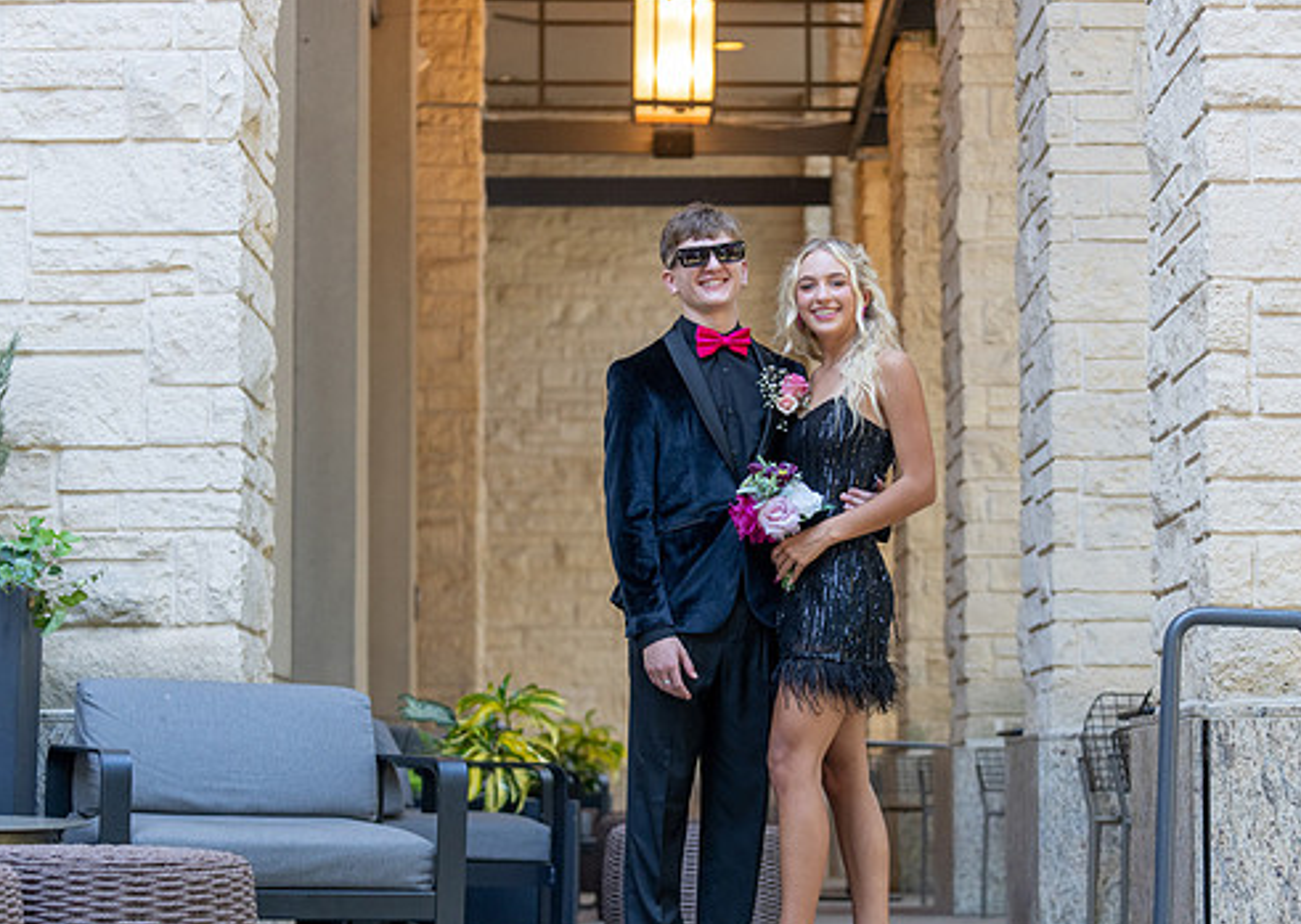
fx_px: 3246
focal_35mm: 88
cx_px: 792
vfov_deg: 16.2
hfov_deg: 22.6
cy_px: 533
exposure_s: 1/320
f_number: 2.8
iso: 1000
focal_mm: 70
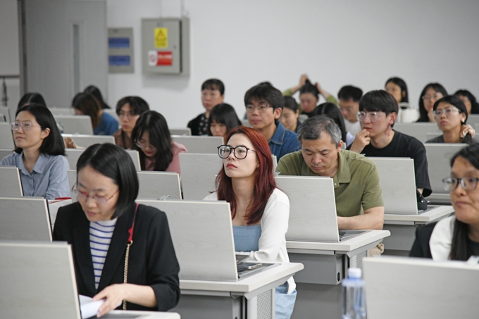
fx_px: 1596
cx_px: 240
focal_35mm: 120
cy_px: 160
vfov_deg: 11.4
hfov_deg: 17.1
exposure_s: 1/250
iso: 2800
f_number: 4
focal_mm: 120
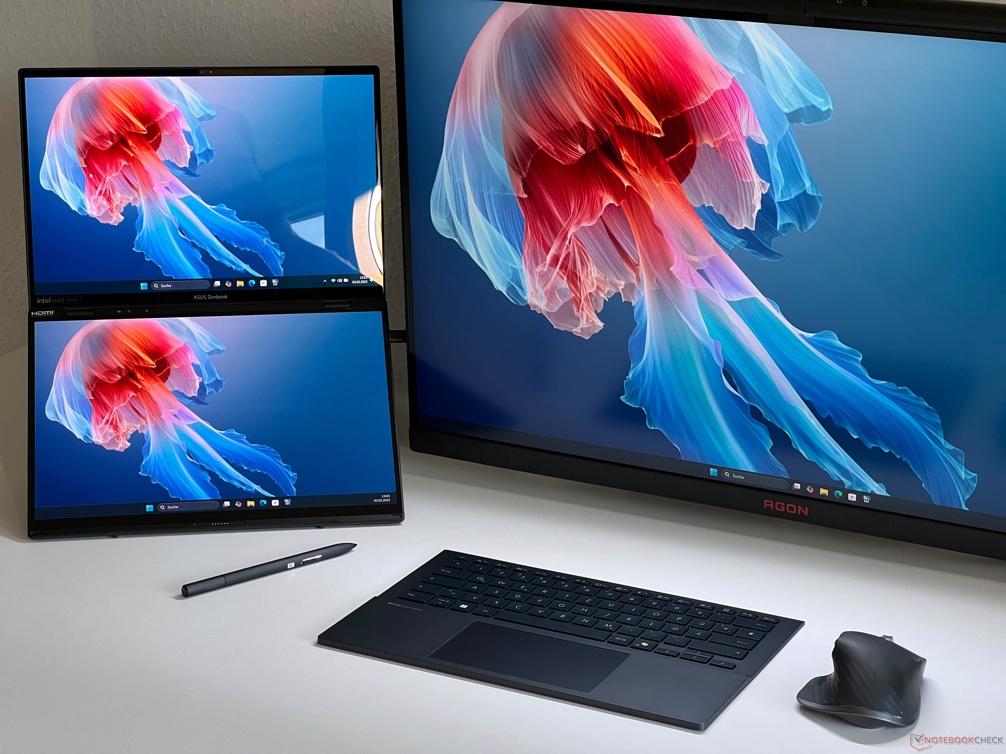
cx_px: 503
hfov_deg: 25.3
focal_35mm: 77
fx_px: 2238
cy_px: 377
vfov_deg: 19.1
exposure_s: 1/99
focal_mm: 9
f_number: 2.8
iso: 200
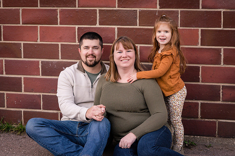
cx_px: 118
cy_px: 80
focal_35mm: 94
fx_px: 616
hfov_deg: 21.6
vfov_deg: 14.4
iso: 1250
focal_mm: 85
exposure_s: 1/320
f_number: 3.5
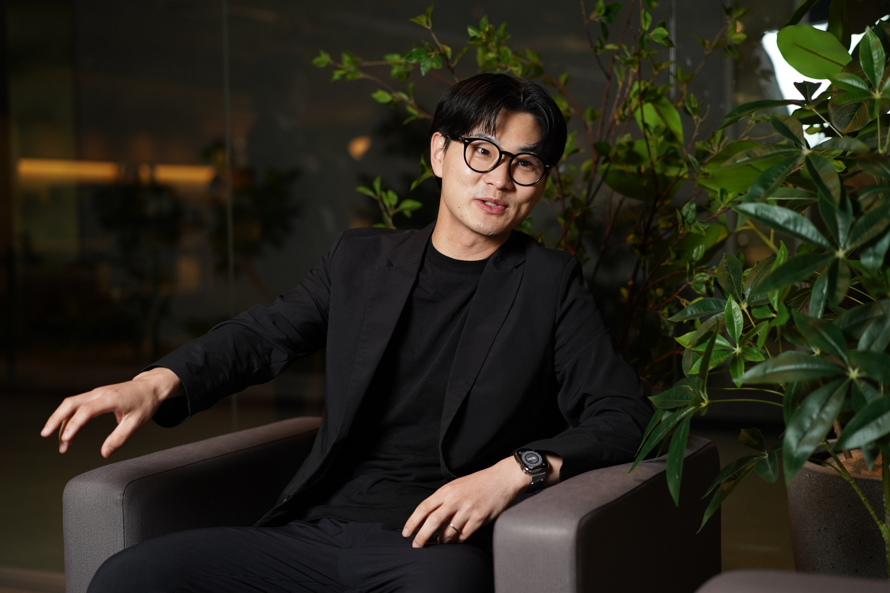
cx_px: 445
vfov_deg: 24.6
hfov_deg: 36.2
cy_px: 296
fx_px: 1360
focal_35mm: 55
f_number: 2.2
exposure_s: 1/200
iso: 250
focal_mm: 55
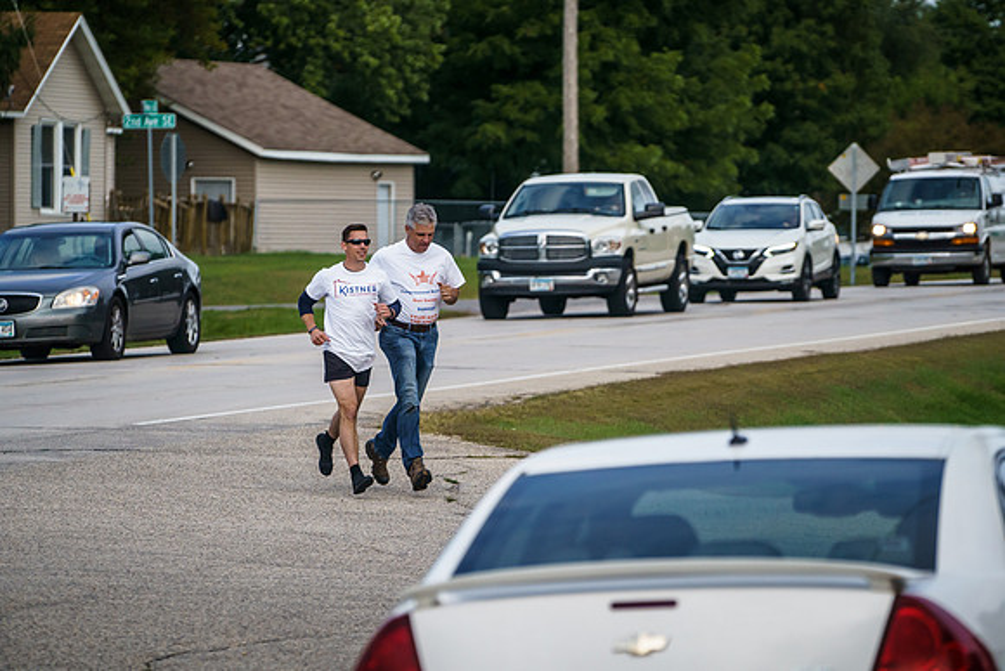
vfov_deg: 5.2
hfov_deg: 7.7
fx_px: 7431
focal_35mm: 266
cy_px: 240
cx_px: 503
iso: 800
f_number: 4.5
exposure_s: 1/4000
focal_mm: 200
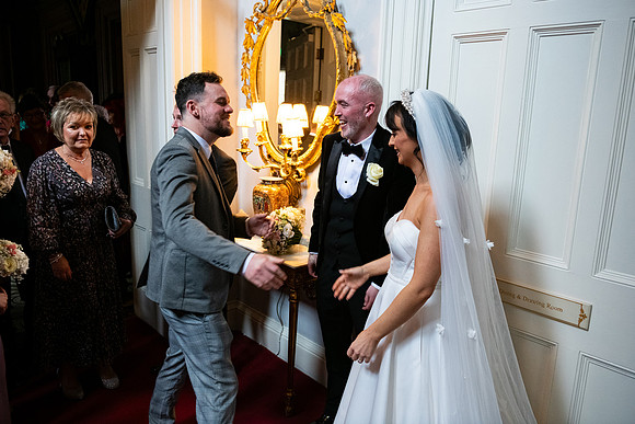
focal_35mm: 28
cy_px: 212
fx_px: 494
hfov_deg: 65.5
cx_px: 318
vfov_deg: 46.4
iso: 1600
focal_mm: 28
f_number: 3.5
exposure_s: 1/160
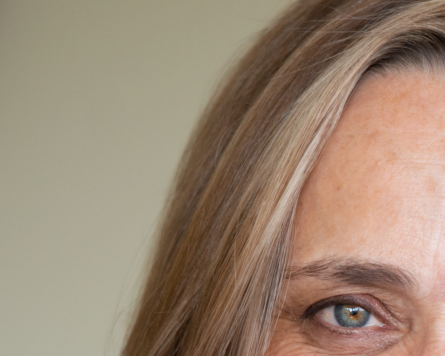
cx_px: 527
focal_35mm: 719
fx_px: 9468
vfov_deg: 2.2
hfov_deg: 2.7
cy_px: 538
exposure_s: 1/500
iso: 400
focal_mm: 175
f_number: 2.8
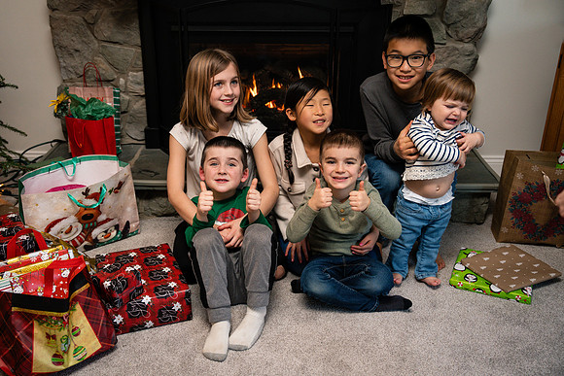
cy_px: 188
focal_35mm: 37
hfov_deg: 51.5
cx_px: 267
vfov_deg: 35.7
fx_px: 584
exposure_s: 1/250
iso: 800
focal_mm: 35
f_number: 2.8
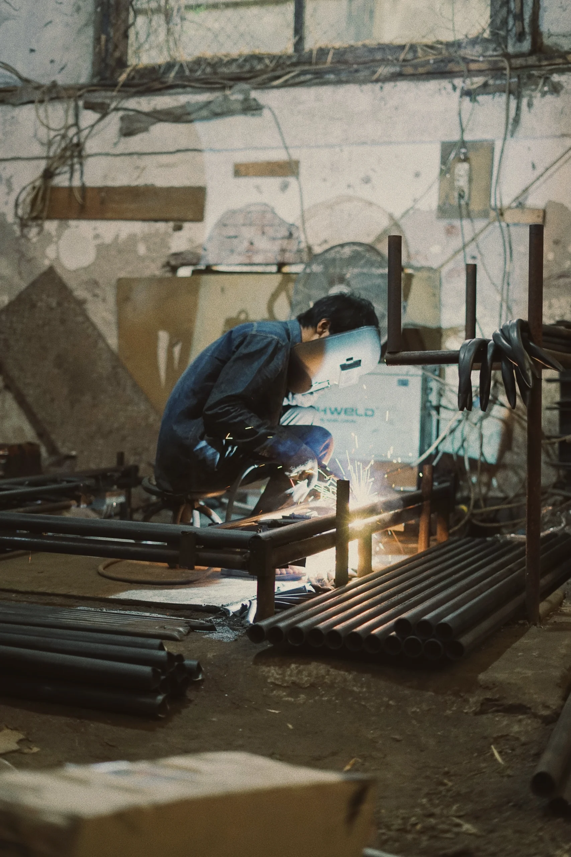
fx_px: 1189
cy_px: 428
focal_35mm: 50
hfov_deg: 27.0
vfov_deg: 39.6
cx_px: 286
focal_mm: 50
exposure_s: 1/60
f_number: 2
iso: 500
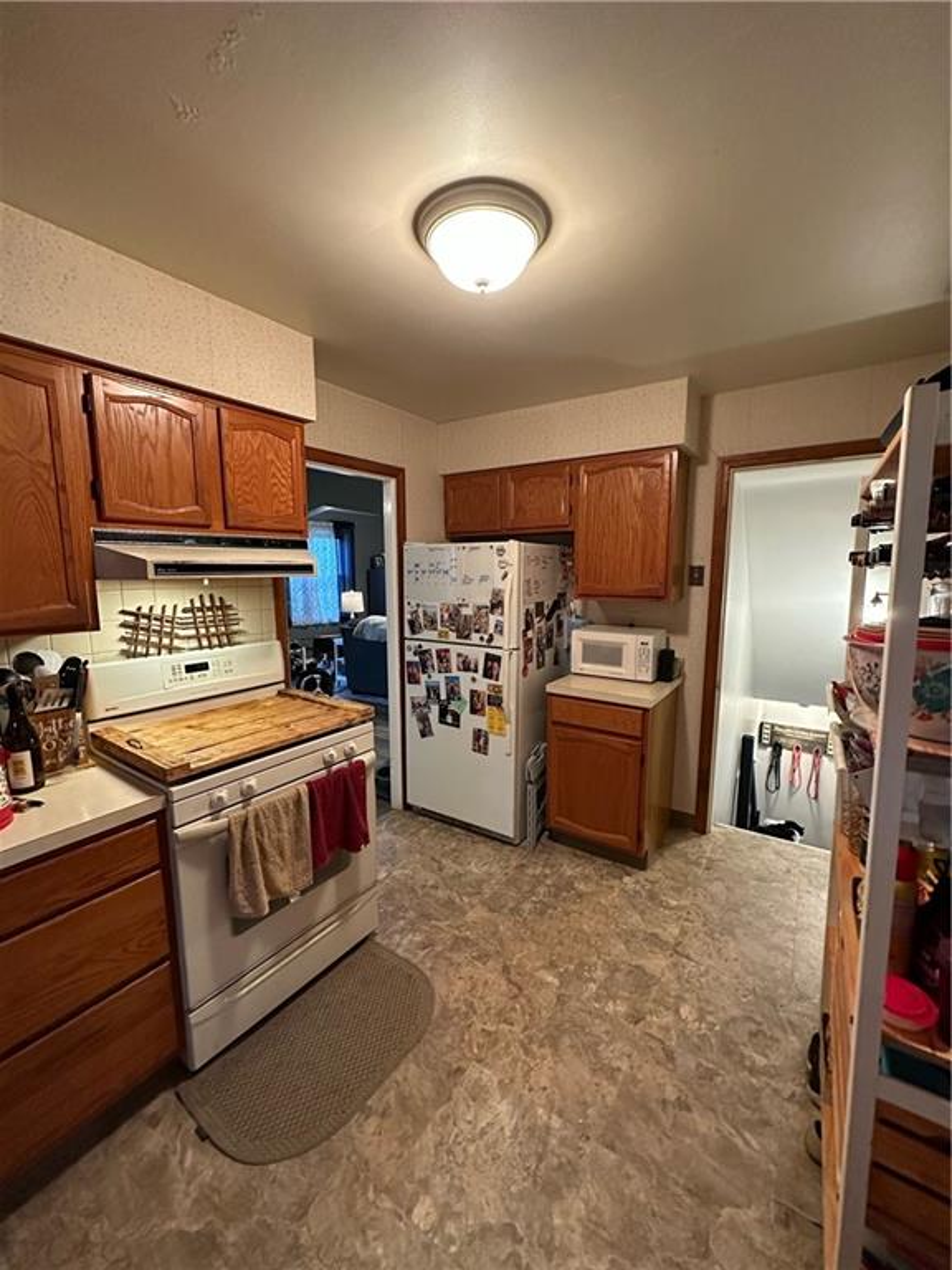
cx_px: 476
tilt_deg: -8.0
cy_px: 635
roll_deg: -0.2
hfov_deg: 85.7
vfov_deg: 102.1
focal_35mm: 14
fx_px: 513
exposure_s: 1/60
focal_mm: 2.22
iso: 800
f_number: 2.2
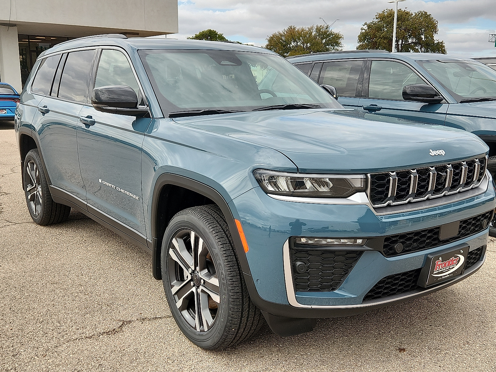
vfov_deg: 56.8
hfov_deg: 71.6
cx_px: 253
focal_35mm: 24
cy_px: 188
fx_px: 344
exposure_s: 1/1000
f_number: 1.8
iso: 50
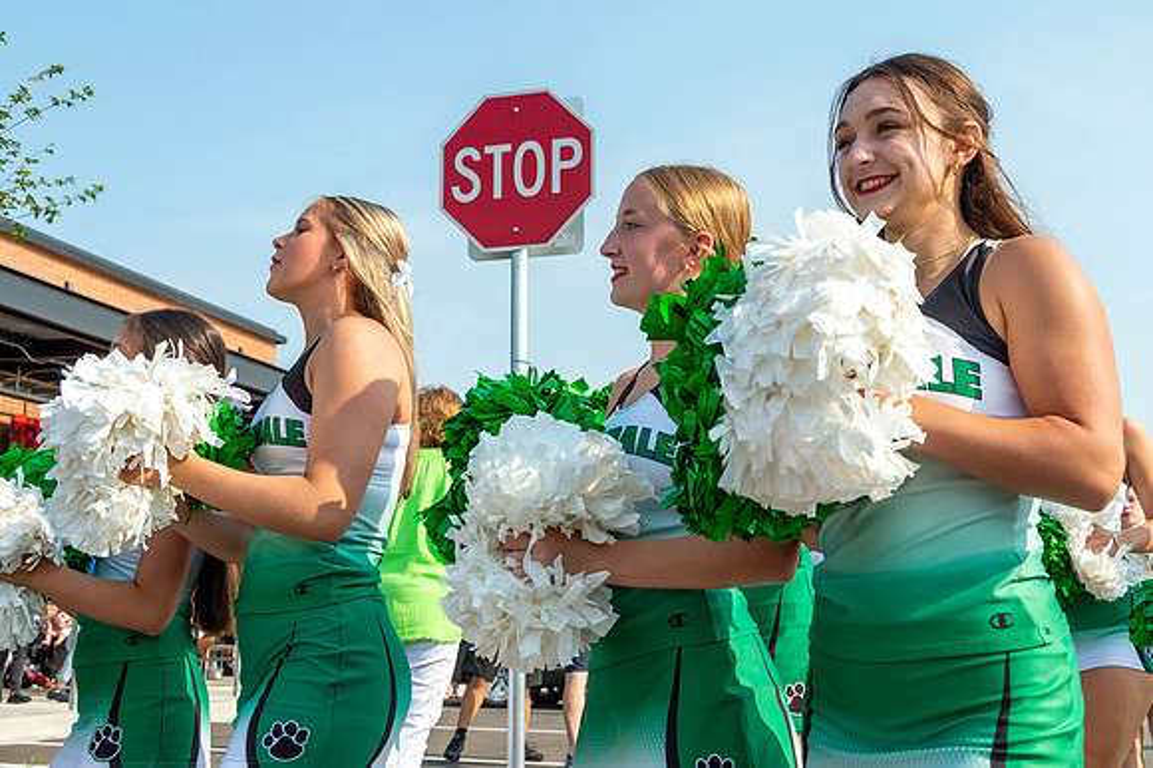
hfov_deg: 44.9
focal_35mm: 44
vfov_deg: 30.7
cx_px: 623
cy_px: 368
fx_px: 1395
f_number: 13
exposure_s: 1/2000
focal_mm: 35
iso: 1250
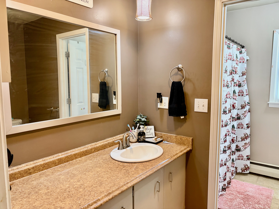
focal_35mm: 26
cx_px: 140
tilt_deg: -6.8
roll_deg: +0.2
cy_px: 104
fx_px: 210
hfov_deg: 67.3
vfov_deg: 53.1
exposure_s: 1/60
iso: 320
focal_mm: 5.96
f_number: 1.6
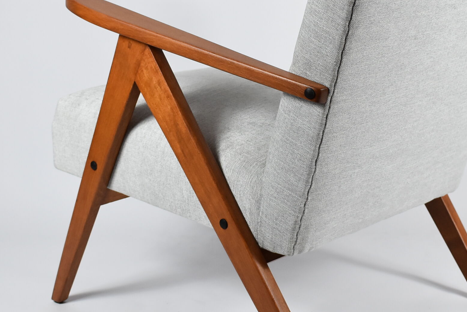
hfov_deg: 25.0
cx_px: 267
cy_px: 141
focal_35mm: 81
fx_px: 1052
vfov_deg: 16.9
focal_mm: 28
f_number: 5.6
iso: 800
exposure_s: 1/125
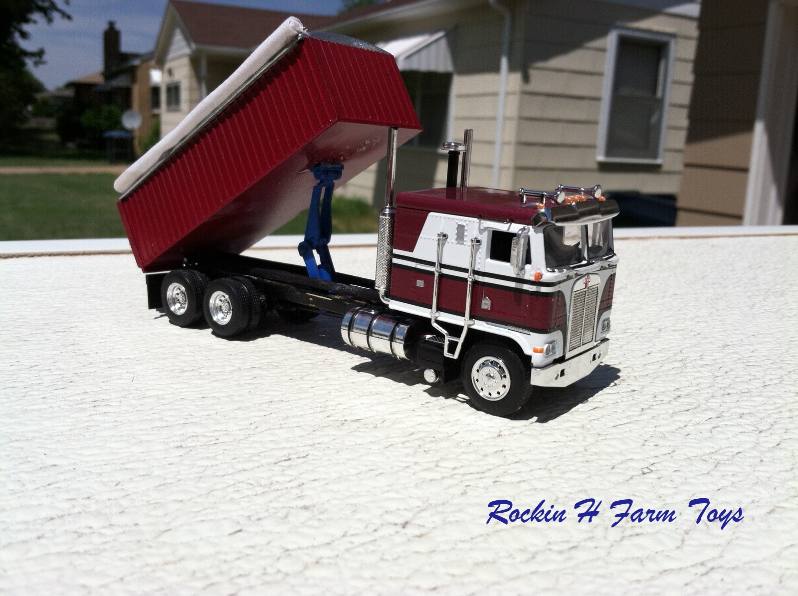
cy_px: 298
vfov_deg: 40.6
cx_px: 399
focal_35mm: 35
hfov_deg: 52.7
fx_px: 806
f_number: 2.8
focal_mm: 3.85
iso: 80
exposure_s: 1/4286
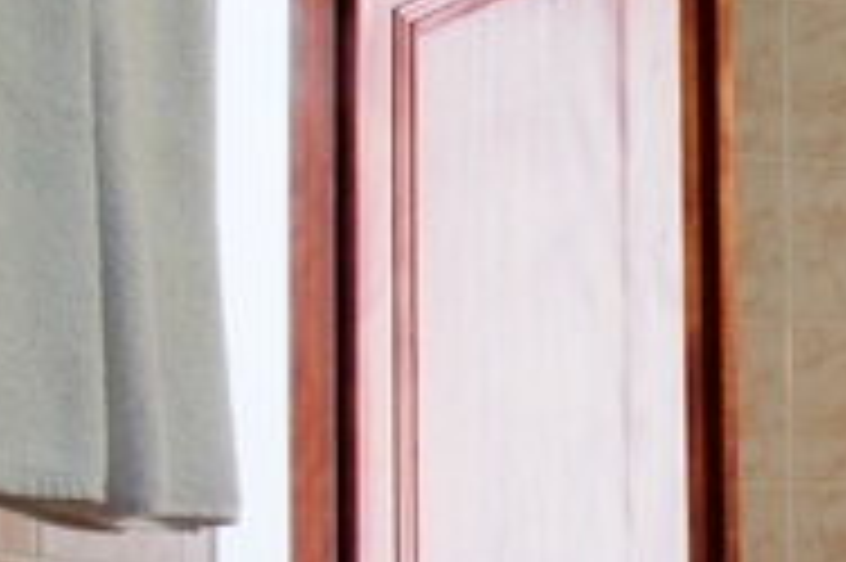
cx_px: 1584
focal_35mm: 68
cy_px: 809
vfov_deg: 18.1
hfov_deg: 20.0
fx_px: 1597
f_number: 20
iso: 1000
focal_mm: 16
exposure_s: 1/1.67
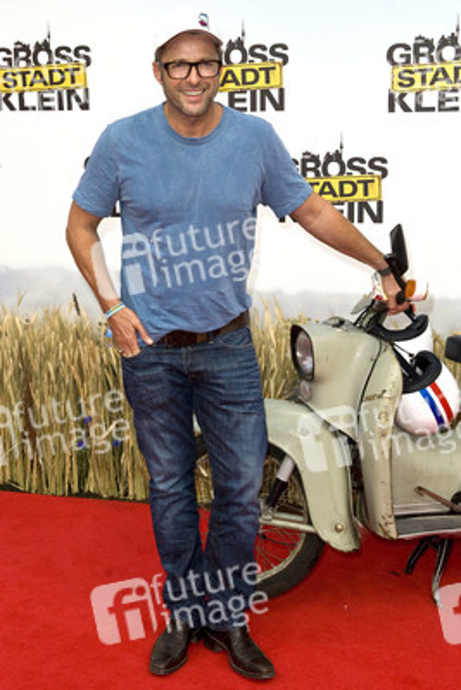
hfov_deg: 28.1
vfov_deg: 41.1
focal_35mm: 48
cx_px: 230
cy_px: 345
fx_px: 921
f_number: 7.1
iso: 800
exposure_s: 1/250
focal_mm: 48
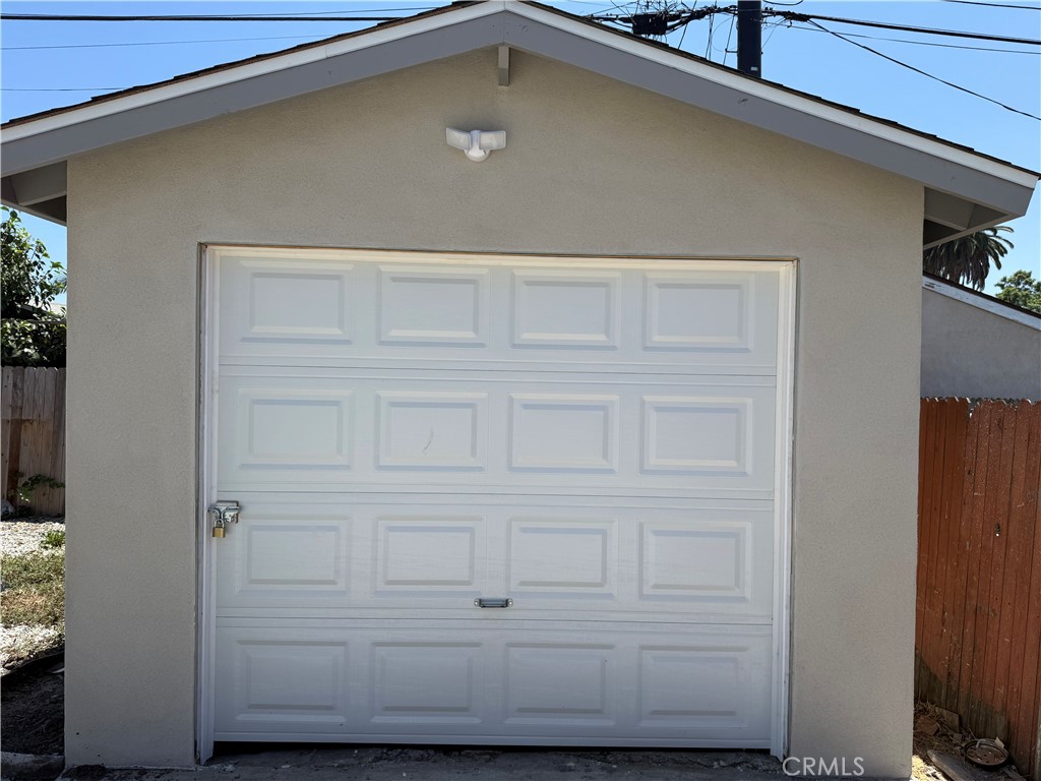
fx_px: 722
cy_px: 390
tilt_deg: +0.2
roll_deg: -0.8
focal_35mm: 24
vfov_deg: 56.8
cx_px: 520
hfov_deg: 71.6
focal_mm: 6.76
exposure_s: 1/4167
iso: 80
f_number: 1.78
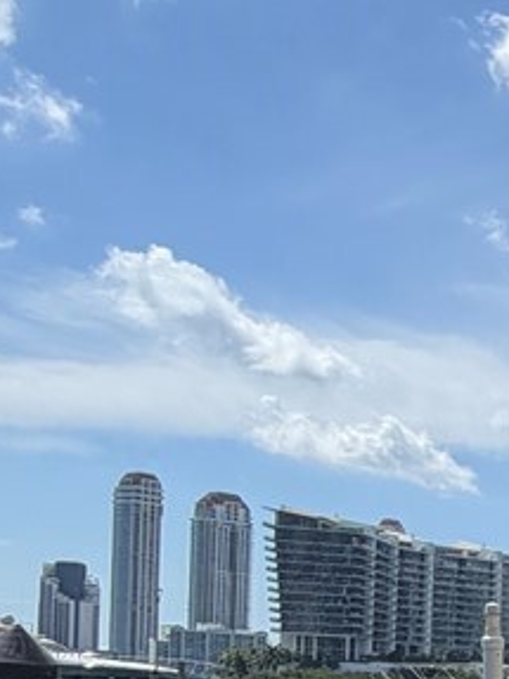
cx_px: 1106
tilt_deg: -1.8
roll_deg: -4.0
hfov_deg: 14.5
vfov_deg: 23.4
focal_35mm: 78
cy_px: 755
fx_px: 1530
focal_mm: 2.22
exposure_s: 1/1339
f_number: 2.2
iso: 20
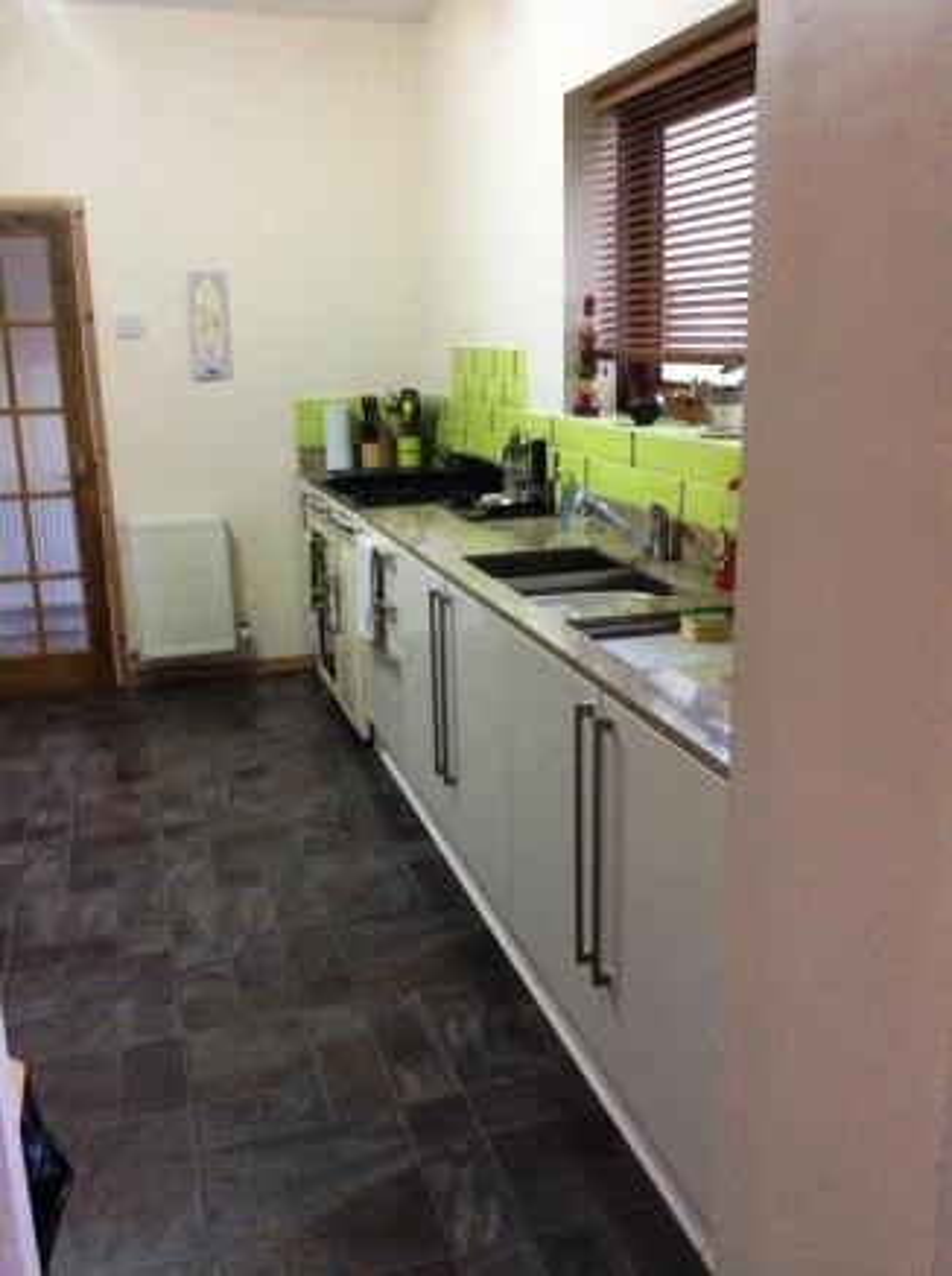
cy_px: 638
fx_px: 1177
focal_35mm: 32
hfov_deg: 44.0
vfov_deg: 56.9
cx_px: 476
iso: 250
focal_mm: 3.3
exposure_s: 1/20
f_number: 2.4
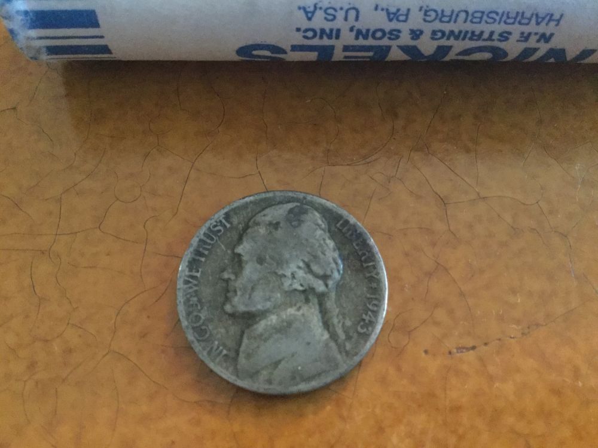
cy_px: 224
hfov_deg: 58.4
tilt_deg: -69.8
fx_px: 536
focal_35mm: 31
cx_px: 299
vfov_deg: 45.4
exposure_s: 1/15
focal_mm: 3.3
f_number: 2.4
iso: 800
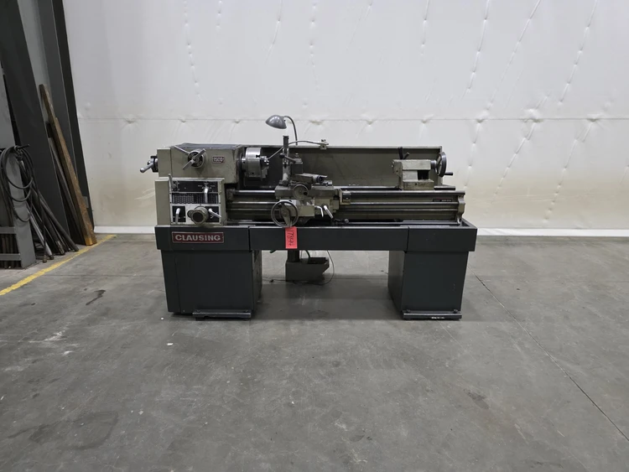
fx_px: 418
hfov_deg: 73.9
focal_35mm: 23
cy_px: 236
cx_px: 314
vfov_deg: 58.9
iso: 1000
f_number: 1.7
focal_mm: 6.3
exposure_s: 1/120
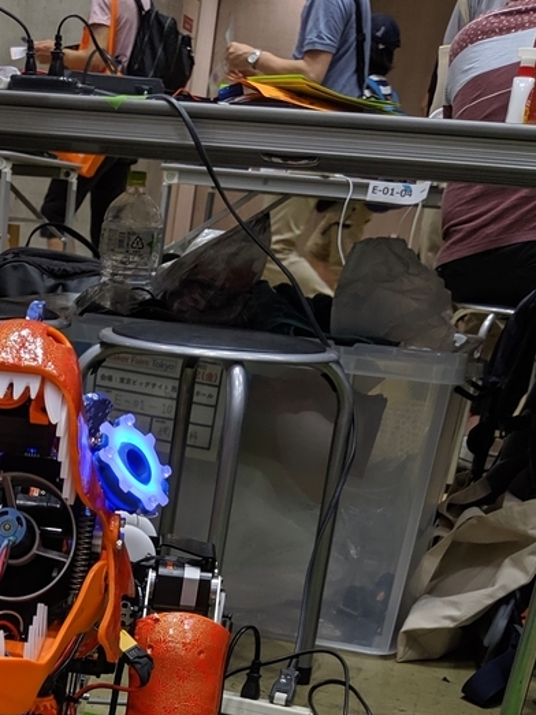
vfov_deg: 28.3
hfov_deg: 22.8
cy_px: 792
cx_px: 10
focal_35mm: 62
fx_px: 1281
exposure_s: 1/101
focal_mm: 4.44
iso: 109
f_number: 1.8
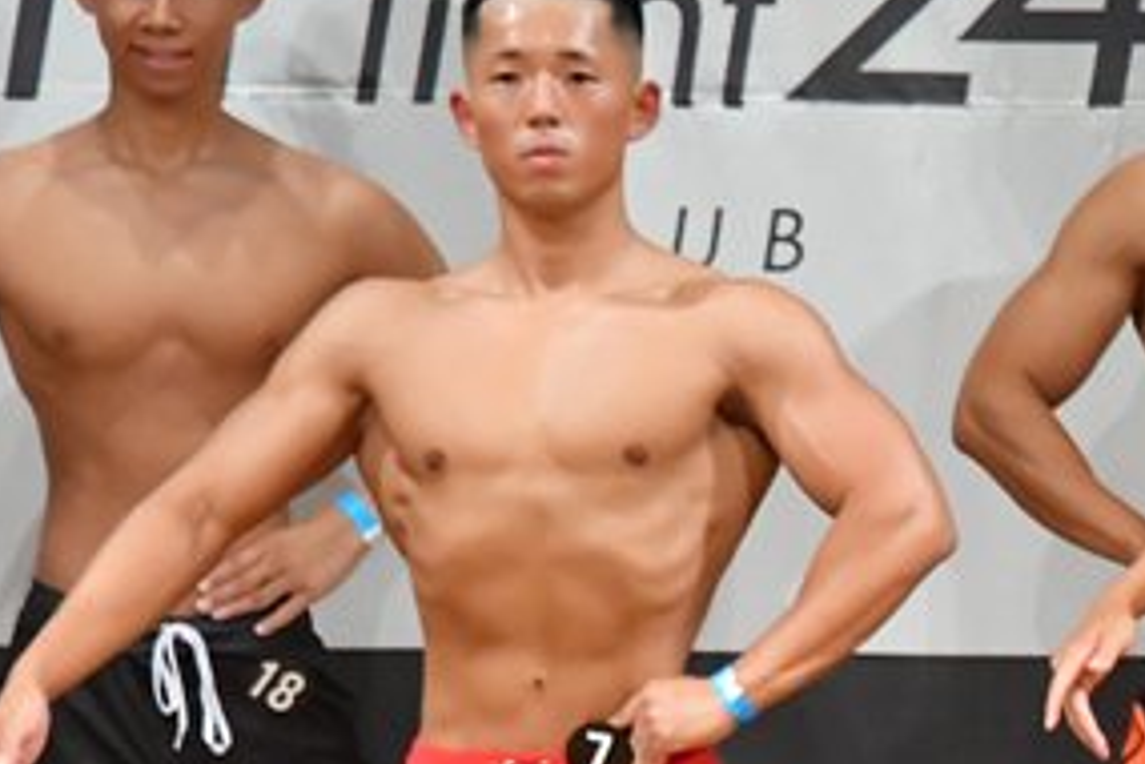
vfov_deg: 1.8
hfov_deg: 2.7
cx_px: 1396
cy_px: 913
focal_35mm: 776
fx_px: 24679
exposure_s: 1/400
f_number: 5.6
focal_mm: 190
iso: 10000
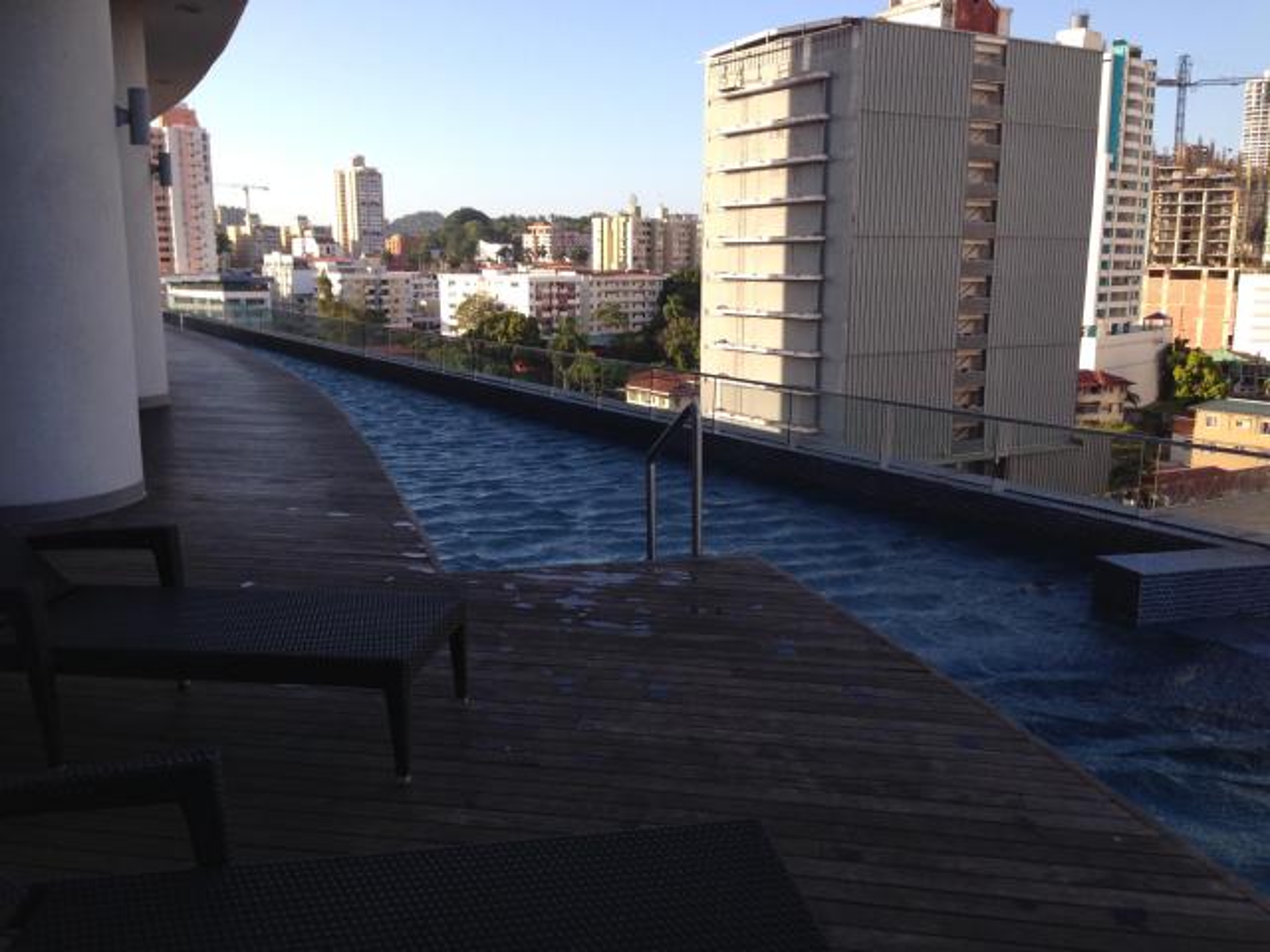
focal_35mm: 33
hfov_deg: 55.4
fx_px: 1211
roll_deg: -0.6
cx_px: 635
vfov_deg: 42.9
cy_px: 476
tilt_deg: -10.3
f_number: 2.4
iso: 50
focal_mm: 4.12
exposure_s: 1/602
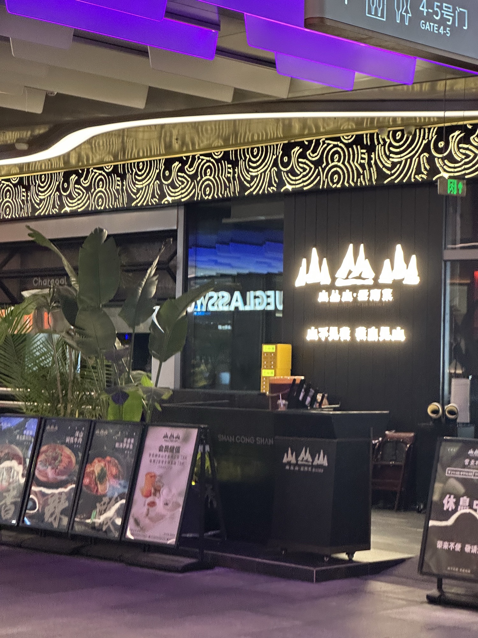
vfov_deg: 25.3
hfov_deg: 19.1
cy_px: 319
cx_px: 239
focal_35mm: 77
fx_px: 1418
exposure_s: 1/57
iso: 320
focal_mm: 9
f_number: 2.8
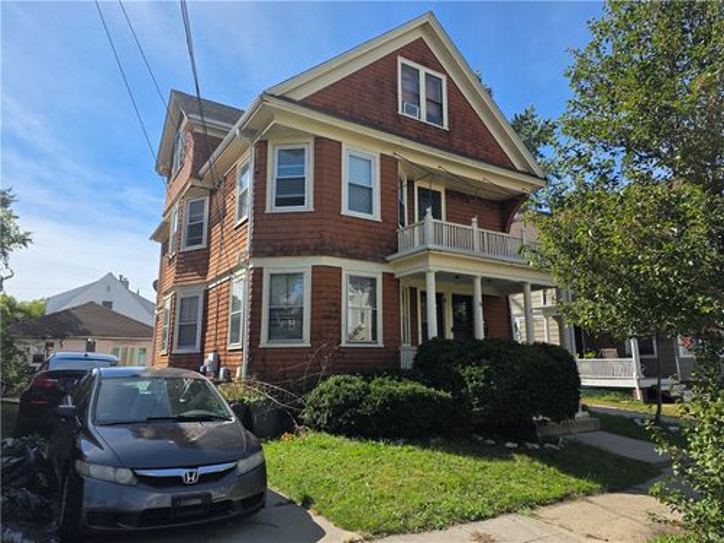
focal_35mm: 23
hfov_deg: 73.9
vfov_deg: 58.9
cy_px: 272
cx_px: 362
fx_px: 481
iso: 80
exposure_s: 1/5296
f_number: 1.7
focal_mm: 6.3
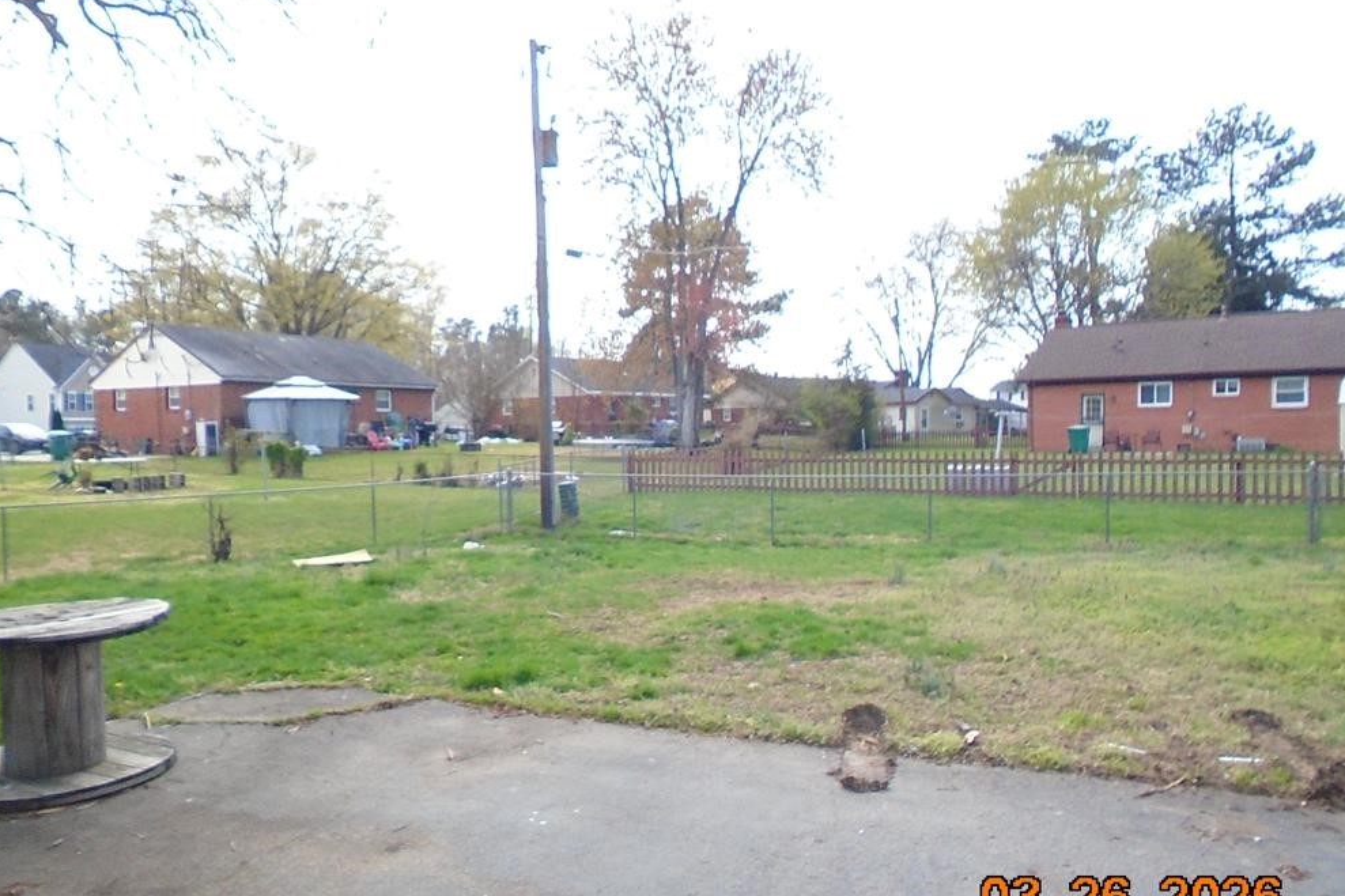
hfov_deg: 65.5
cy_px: 484
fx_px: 1046
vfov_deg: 46.3
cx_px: 670
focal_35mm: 28
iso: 400
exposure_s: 1/200
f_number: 8
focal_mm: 4.6
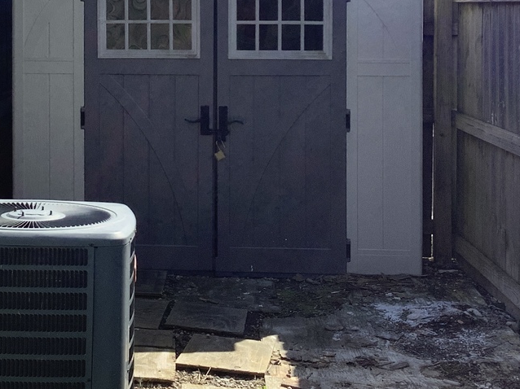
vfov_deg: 20.6
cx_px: 141
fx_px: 1051
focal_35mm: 70
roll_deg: -1.1
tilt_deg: -4.7
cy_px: 46
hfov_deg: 27.5
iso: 25
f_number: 2.4
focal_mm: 3.3
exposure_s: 1/1101
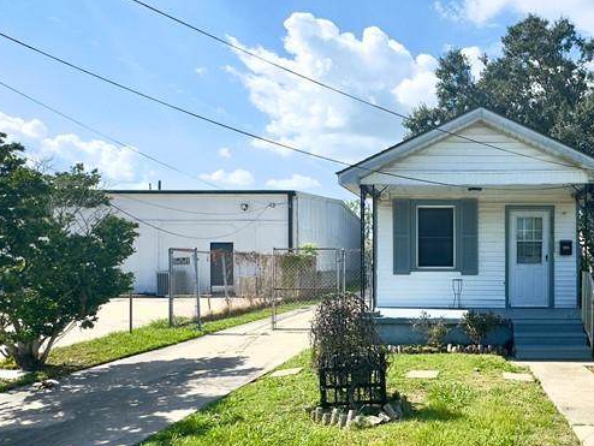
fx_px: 498
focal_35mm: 29
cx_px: 467
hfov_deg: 57.5
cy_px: 267
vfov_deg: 48.0
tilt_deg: -0.6
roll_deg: -0.4
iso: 50
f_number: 2.2
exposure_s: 1/2028
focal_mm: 2.22
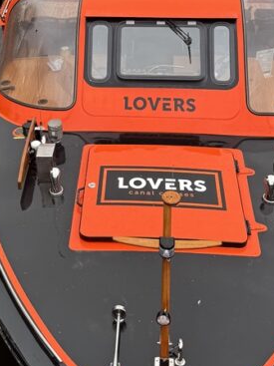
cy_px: 13
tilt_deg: -26.9
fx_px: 708
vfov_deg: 27.5
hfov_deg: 21.8
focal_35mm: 67
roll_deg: +2.3
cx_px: 96
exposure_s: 1/510
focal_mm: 6.76
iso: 80
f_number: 1.78
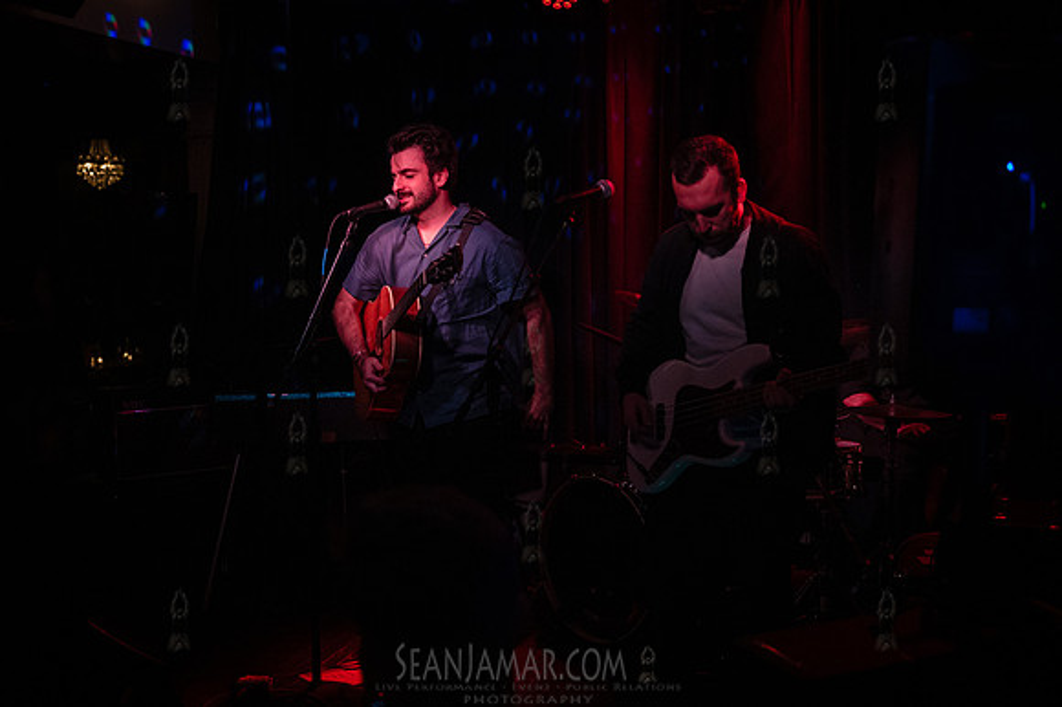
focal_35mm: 42
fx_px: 1243
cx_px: 474
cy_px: 360
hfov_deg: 46.2
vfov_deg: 31.7
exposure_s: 1/320
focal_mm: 38
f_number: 3.5
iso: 8000
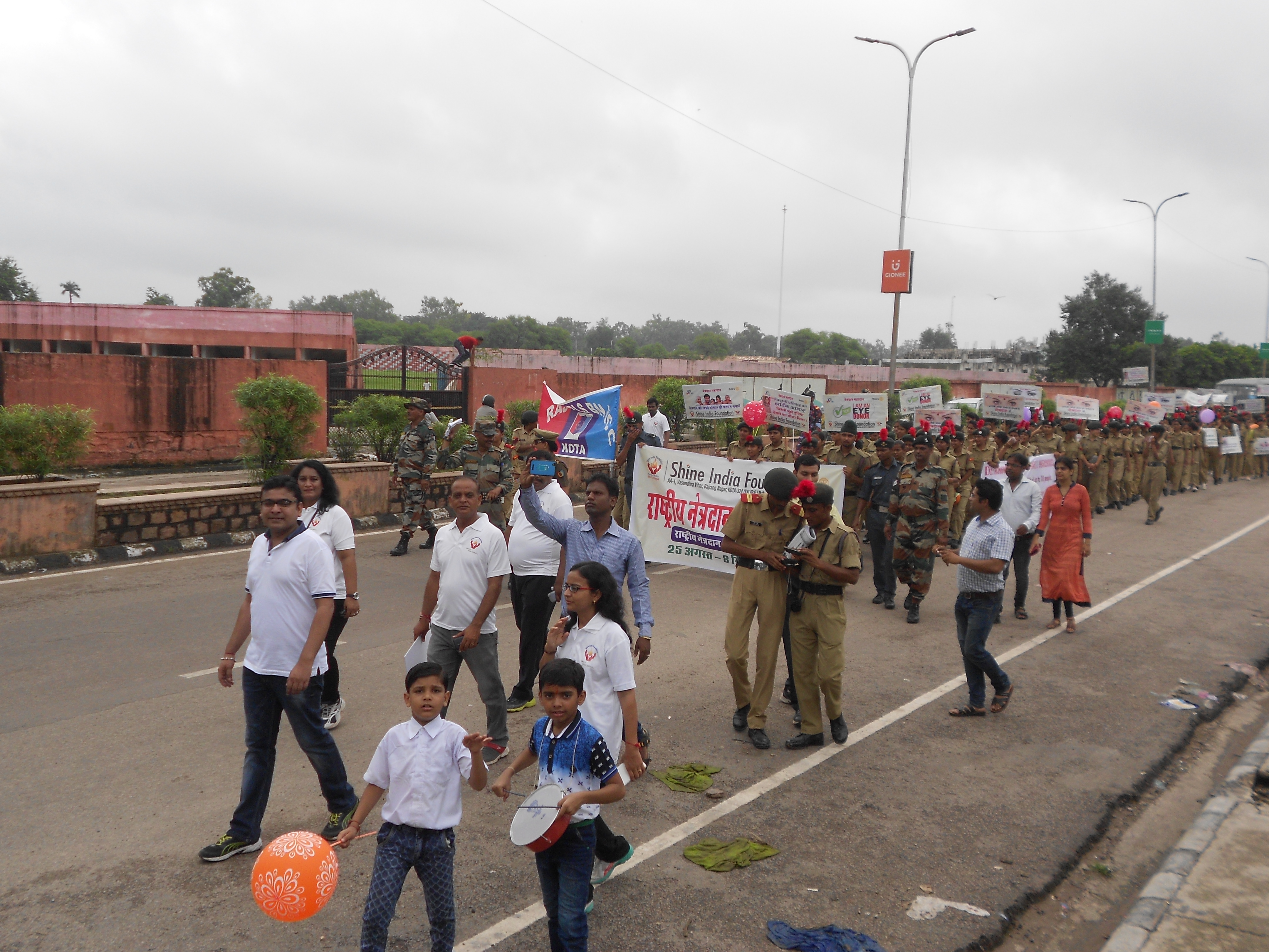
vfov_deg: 44.2
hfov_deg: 56.8
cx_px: 634
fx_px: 1173
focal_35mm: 32
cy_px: 476
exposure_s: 1/640
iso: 80
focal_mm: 6
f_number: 3.6
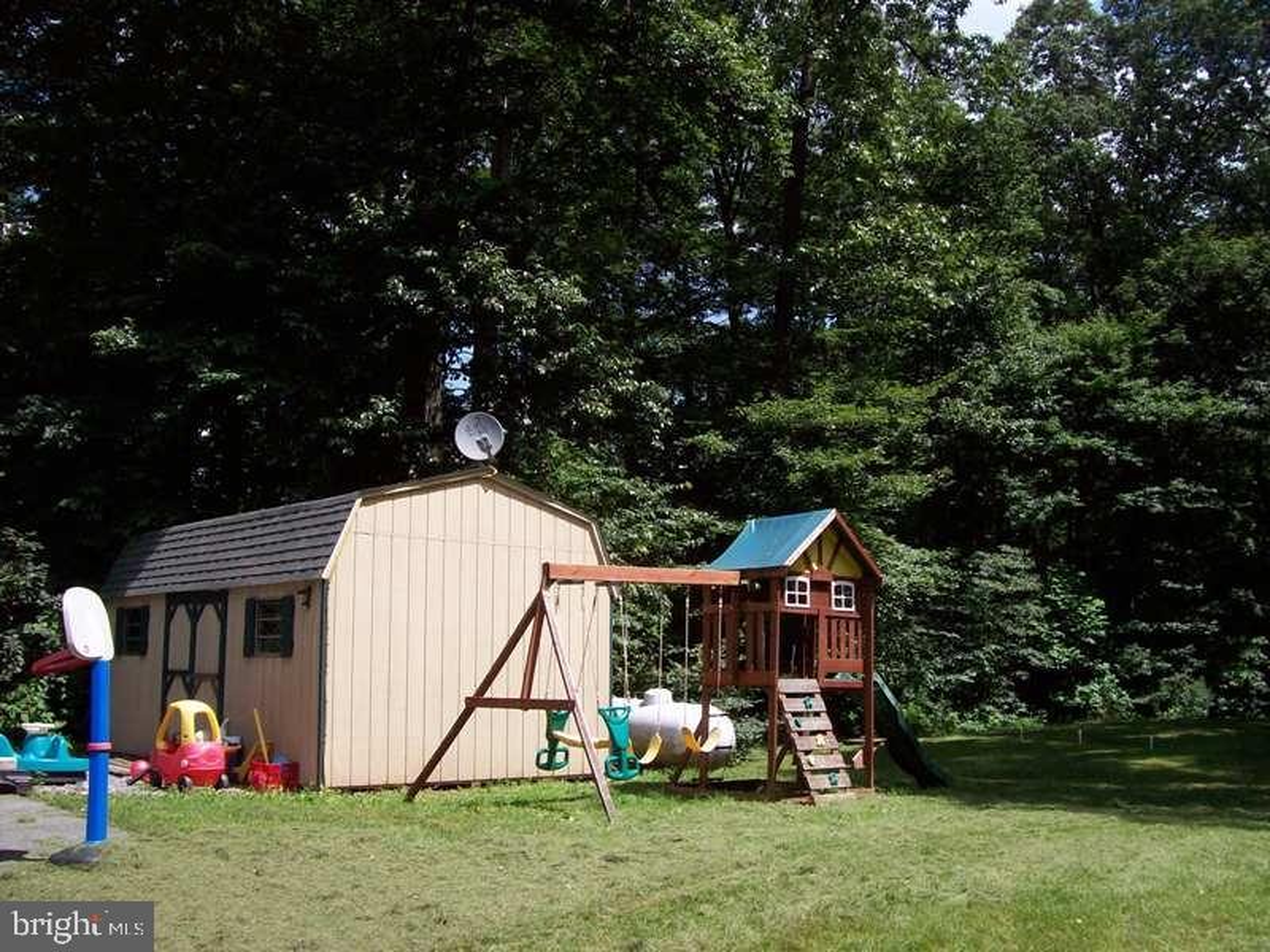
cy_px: 476
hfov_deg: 51.4
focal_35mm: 36
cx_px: 635
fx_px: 1321
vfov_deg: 39.7
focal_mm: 6
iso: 80
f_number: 4.8
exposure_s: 1/478
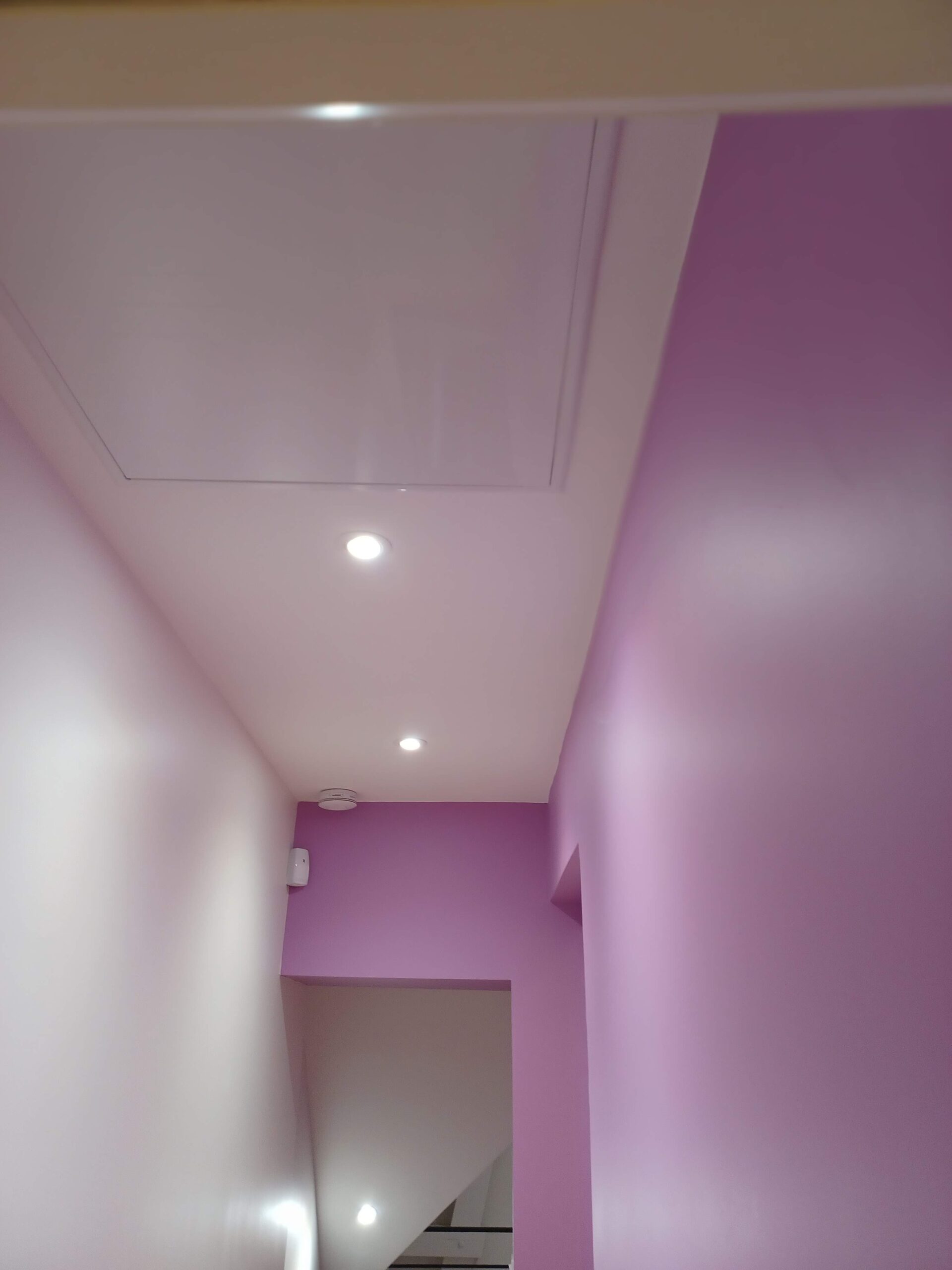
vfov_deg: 69.4
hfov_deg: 54.9
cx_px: 476
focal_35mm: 25
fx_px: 917
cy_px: 635
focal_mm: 4.6
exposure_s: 1/33
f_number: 1.7
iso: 250
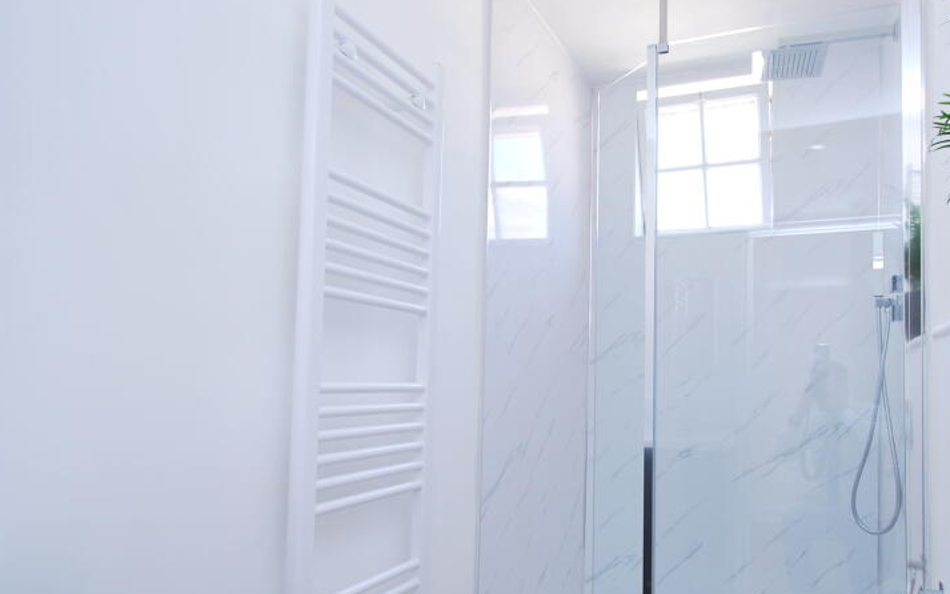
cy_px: 343
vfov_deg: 54.8
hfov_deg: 78.0
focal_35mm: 22
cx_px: 602
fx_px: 570
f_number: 4
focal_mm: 10
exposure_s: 1/60
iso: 200
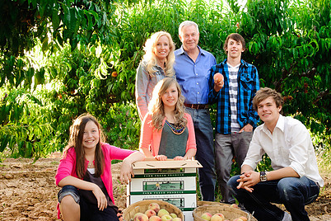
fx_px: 450
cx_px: 188
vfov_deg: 27.5
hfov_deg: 40.3
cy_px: 87
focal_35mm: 49
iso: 800
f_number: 10
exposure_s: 1/80
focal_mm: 34
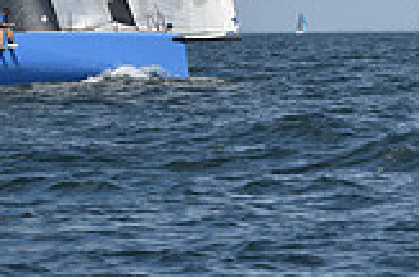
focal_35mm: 428
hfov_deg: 4.8
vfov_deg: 3.2
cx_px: -1
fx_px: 4972
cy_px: -403
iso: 320
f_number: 10
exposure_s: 1/1250
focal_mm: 120
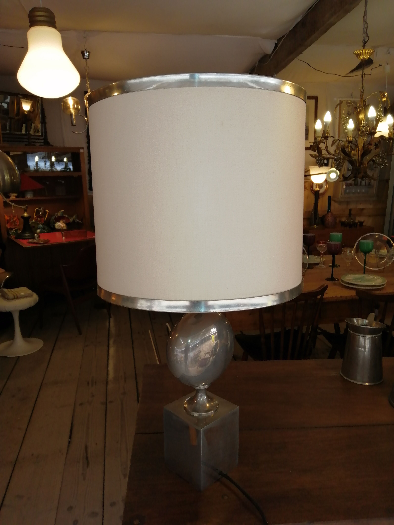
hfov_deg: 53.1
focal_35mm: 26
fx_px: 395
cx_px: 197
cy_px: 262
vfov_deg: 67.3
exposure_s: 1/118
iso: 50
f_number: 1.8
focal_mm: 3.6
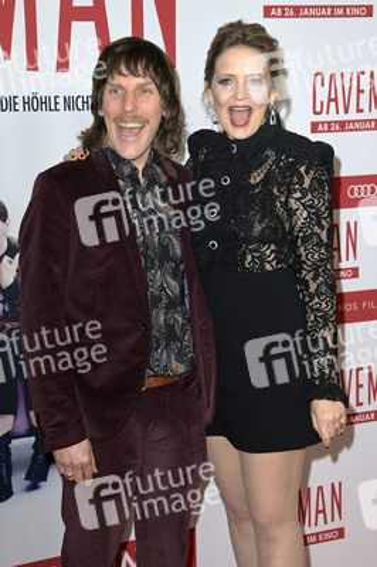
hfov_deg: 18.9
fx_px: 1133
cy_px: 284
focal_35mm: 72
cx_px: 188
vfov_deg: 28.1
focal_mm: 72
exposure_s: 1/250
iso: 400
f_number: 5.6
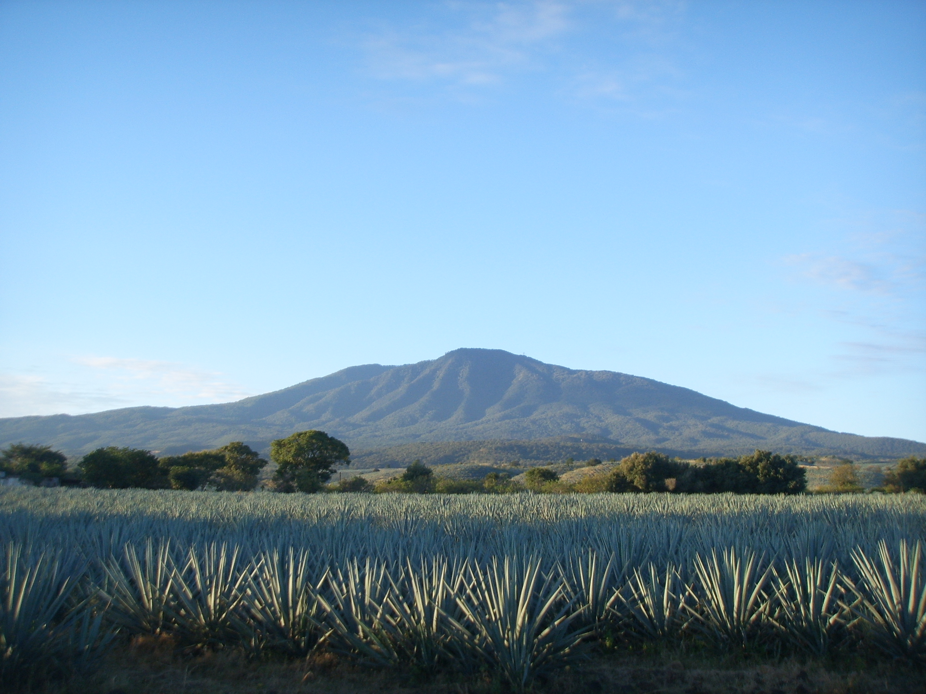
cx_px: 463
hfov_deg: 47.9
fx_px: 1043
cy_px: 347
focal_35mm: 39
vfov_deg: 36.8
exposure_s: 1/250
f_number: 3.5
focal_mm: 6.6
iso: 50
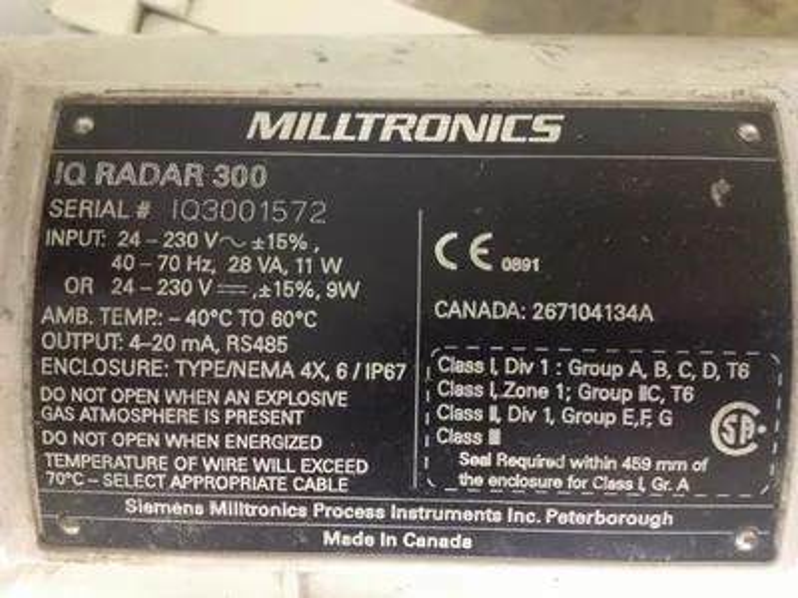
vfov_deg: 40.7
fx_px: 807
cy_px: 299
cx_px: 399
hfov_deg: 52.6
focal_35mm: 35
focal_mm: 4.28
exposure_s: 1/15
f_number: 2.4
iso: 400
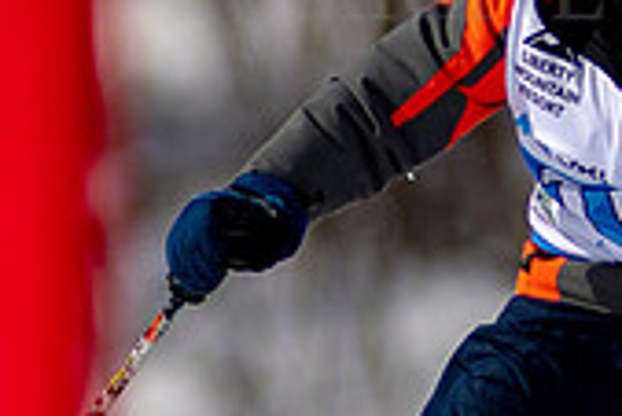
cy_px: 39
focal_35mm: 1745
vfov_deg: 0.8
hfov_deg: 1.2
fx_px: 30175
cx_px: 640
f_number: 2.8
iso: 100
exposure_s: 1/6400
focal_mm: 300
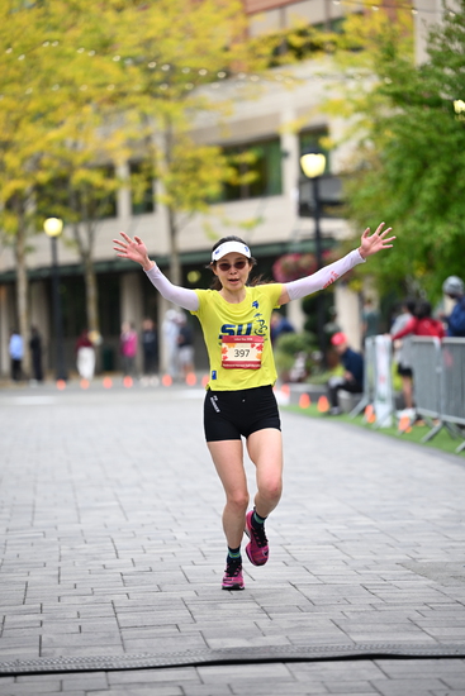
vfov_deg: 14.6
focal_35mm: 140
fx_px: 2711
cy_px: 348
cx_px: 232
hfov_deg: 9.8
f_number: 2.8
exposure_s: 1/1600
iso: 1000
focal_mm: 140
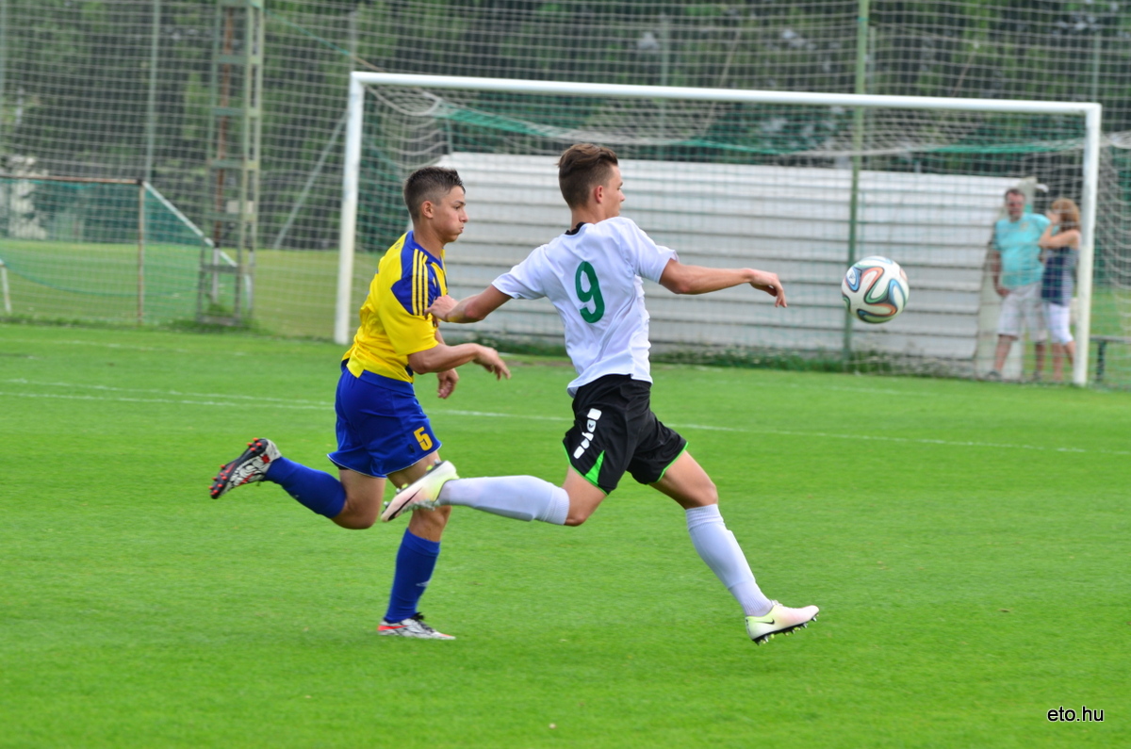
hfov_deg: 8.3
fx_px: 7760
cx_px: 566
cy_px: 374
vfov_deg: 5.5
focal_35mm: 248
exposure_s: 1/500
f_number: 5.6
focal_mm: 165
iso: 250
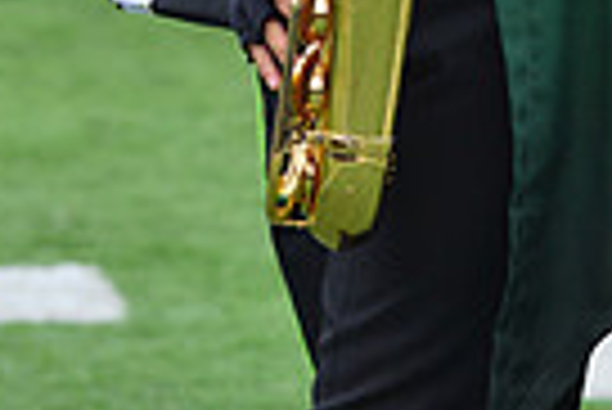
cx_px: 497
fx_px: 7607
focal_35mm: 447
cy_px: -415
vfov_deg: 3.1
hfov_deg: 4.6
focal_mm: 135
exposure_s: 1/500
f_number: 5.6
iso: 200
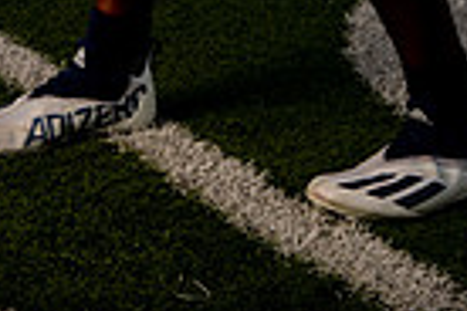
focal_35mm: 153
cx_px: 186
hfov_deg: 13.4
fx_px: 1985
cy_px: -419
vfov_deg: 8.3
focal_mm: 47
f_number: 8
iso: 125
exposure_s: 1/250
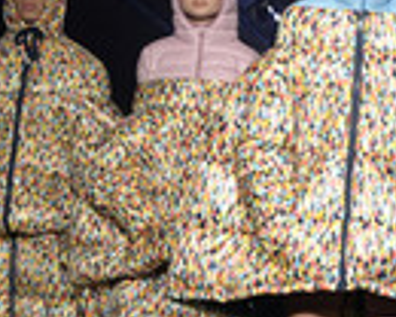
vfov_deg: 11.9
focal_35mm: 130
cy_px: 201
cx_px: 361
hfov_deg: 14.6
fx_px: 1524
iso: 8000
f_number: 5.6
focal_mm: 40
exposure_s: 1/800
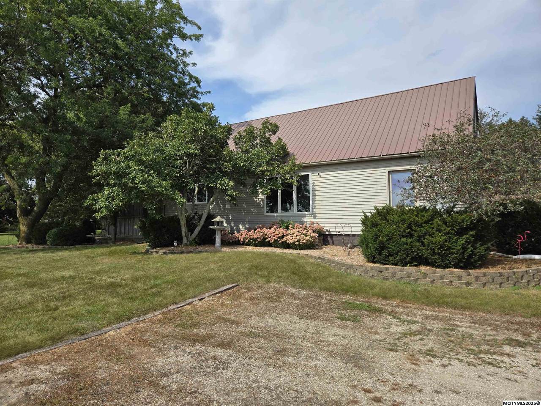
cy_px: 203
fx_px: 359
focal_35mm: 23
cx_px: 270
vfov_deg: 58.9
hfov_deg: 73.9
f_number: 1.8
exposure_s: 1/2128
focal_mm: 5.4
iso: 25
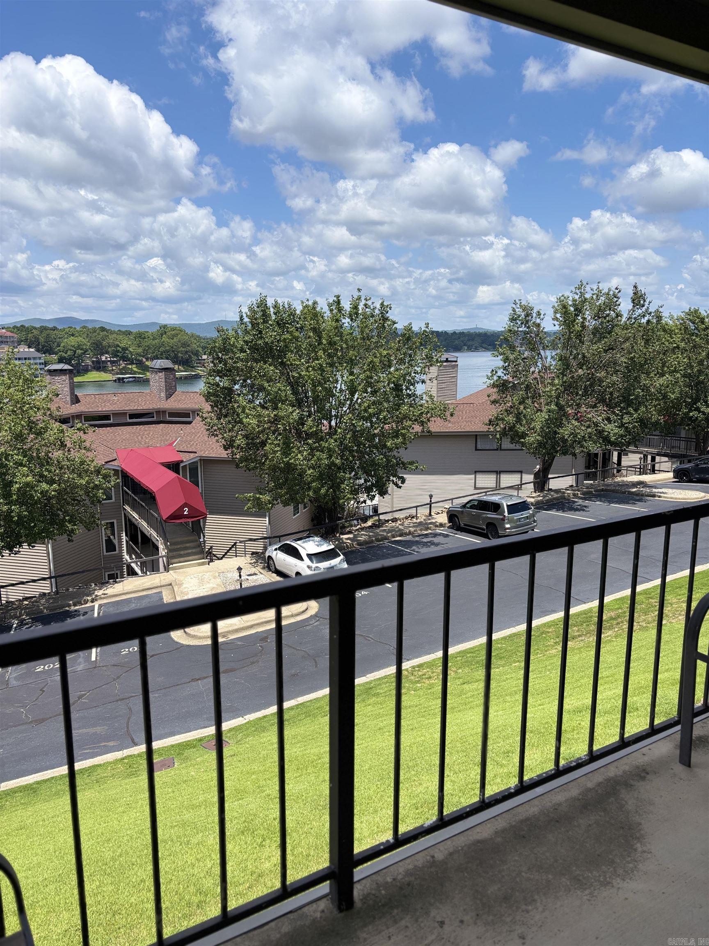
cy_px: 473
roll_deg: -0.6
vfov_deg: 67.3
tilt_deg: -9.6
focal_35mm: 26
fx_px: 710
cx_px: 354
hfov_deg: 53.1
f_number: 1.6
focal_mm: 5.96
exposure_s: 1/3650
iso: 50
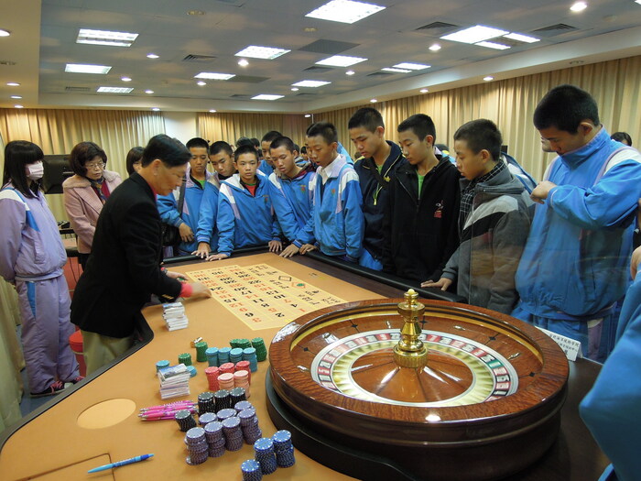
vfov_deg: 56.8
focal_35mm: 24
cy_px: 240
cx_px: 320
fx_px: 444
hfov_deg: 71.6
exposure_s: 1/30
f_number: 2.8
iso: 280
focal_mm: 4.3
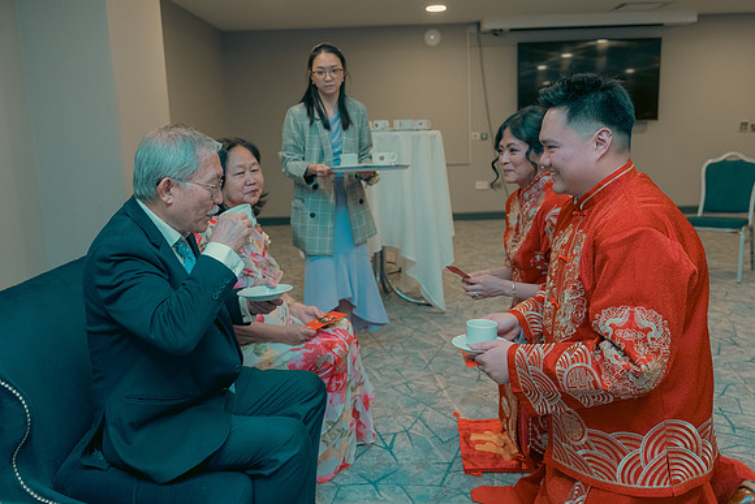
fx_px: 671
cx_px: 378
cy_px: 252
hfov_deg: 58.7
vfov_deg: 41.1
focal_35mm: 32
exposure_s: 1/160
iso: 2500
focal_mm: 32
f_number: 3.5
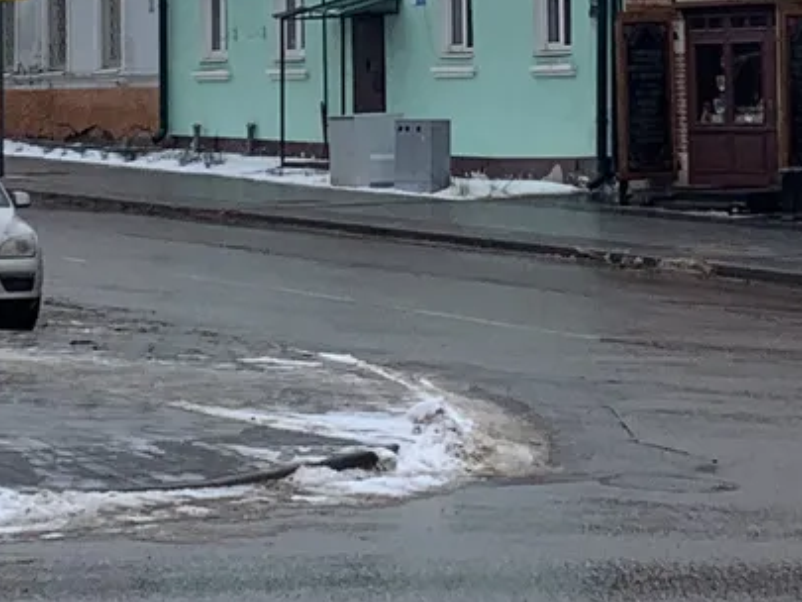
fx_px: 3569
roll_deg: +0.4
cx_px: 370
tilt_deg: +4.1
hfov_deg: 12.8
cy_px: -156
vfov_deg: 9.5
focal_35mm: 154
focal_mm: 4.25
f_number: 1.8
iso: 25
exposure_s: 1/1314
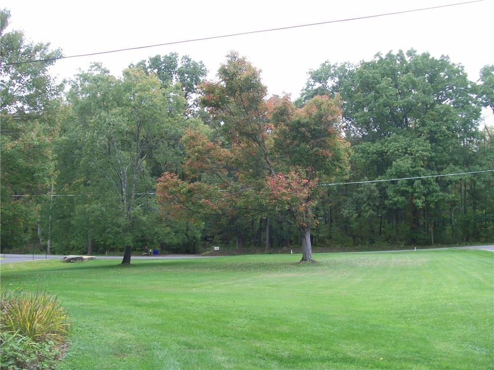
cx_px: 247
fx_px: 514
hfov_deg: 51.4
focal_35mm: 36
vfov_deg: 39.7
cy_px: 185
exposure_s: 1/232
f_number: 2.7
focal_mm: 6
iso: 80
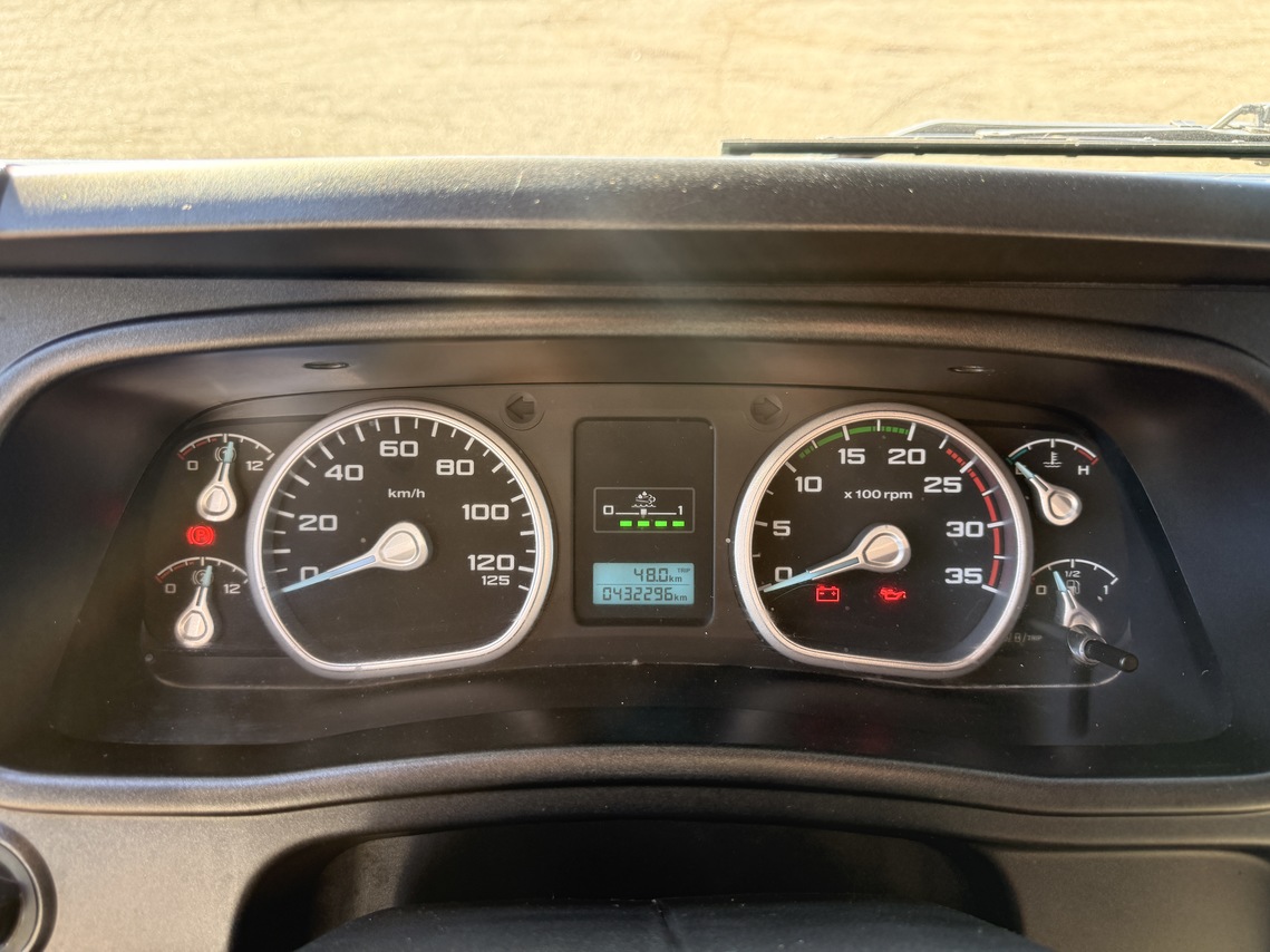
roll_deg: -0.9
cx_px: 635
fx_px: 880
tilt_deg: -35.1
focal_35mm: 24
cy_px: 476
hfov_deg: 71.6
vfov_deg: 56.8
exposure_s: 1/208
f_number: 1.78
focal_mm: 6.76
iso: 200
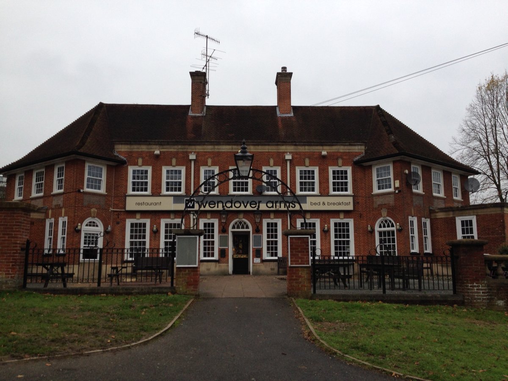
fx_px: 484
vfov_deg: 42.9
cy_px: 190
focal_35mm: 33
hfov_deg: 55.4
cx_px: 254
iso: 80
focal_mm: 4.12
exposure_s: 1/100
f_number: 2.4
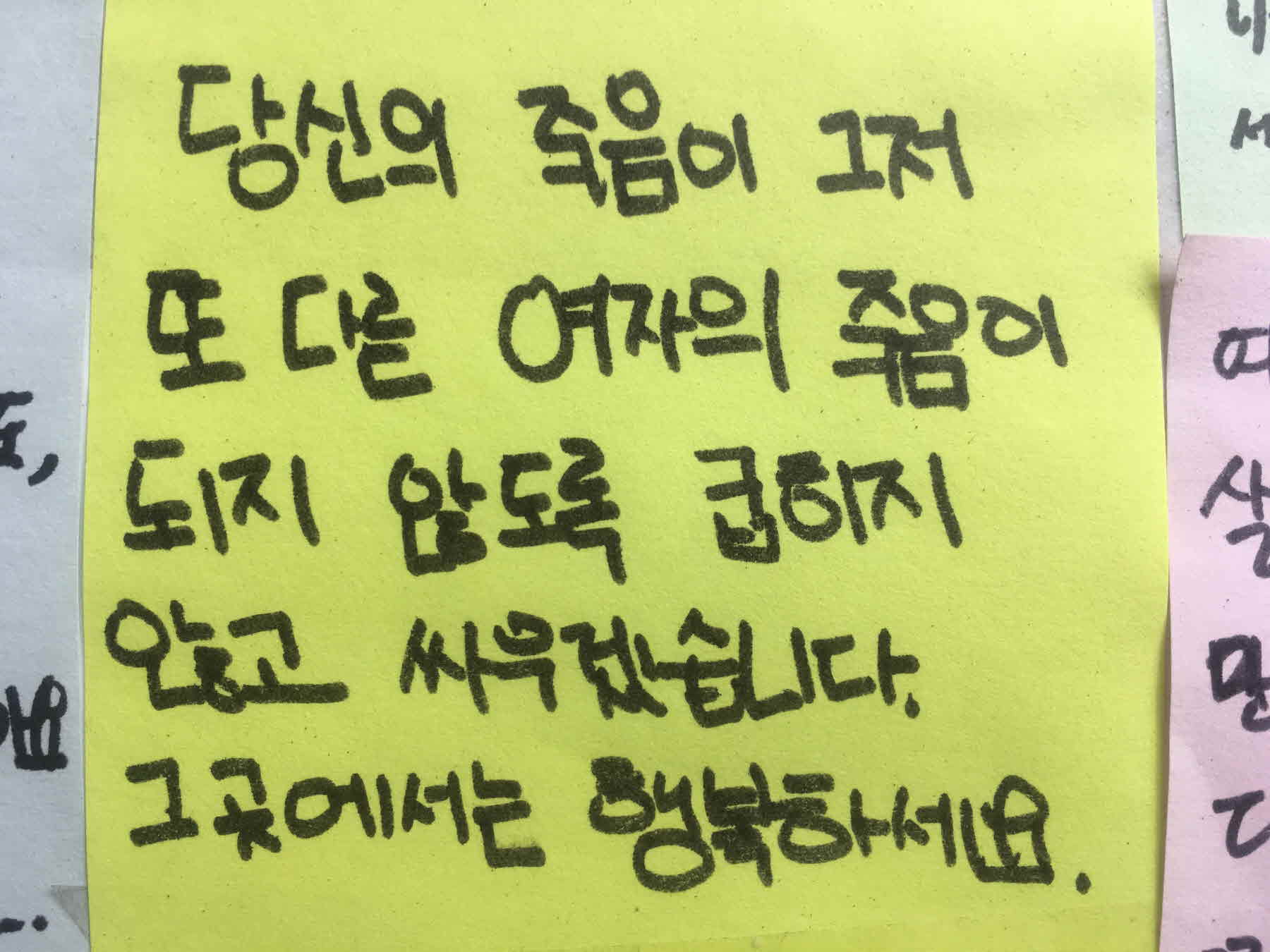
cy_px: 476
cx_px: 635
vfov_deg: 48.2
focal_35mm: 29
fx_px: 1064
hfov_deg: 61.7
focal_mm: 4.15
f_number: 2.2
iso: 32
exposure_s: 1/120
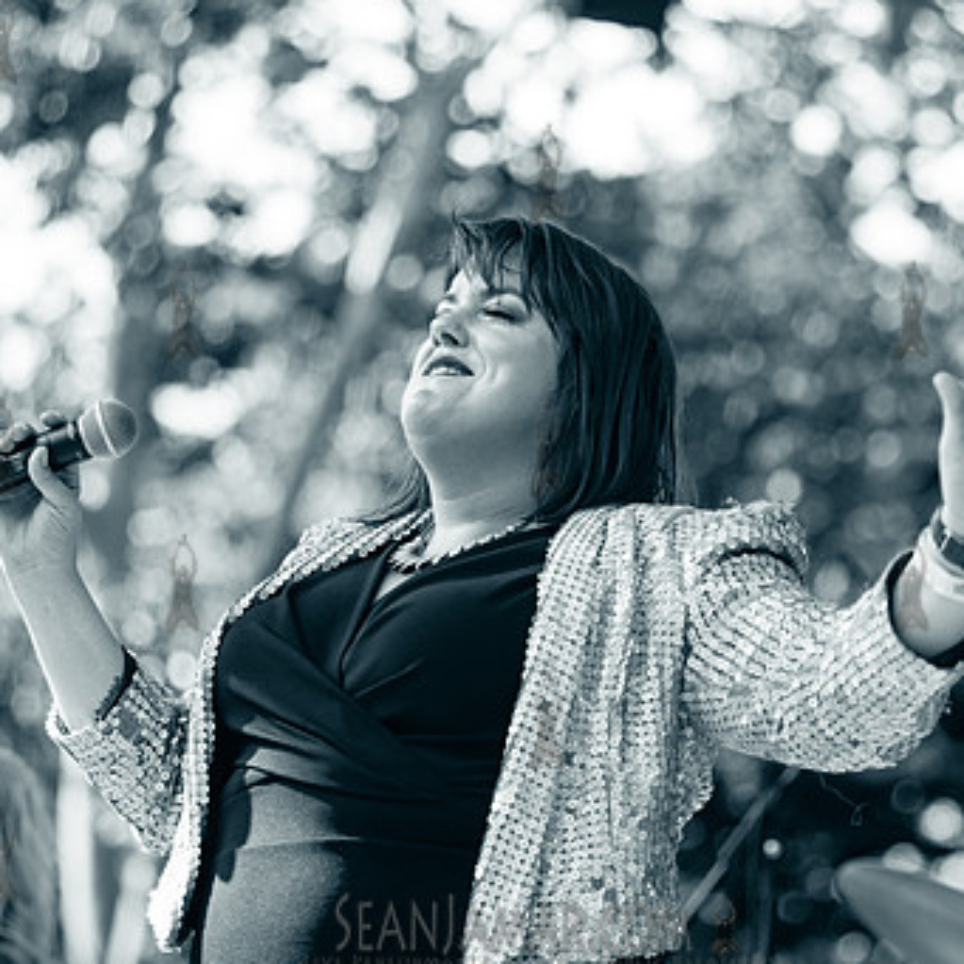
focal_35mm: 152
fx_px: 4789
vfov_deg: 11.5
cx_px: 546
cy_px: 445
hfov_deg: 11.5
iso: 200
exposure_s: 1/640
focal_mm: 105
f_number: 2.8
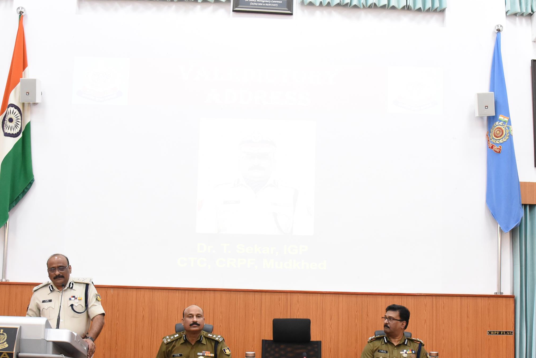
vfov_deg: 30.8
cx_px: 282
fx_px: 640
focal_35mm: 43
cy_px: 251
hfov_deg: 45.4
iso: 4000
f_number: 6.3
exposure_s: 1/60
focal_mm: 24
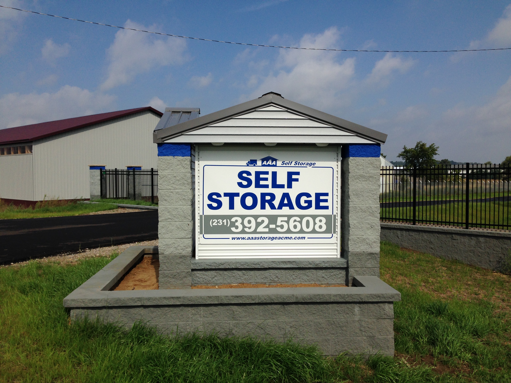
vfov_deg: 42.9
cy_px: 192
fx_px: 487
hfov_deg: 55.4
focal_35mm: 33
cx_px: 256
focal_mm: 4.12
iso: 50
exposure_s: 1/3623
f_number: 2.4
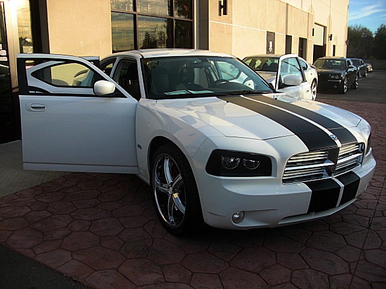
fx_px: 401
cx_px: 193
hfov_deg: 51.4
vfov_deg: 39.7
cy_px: 144
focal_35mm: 36
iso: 50
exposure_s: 1/400
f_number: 2.8
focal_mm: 6.3
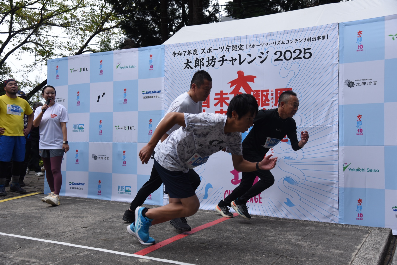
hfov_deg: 50.7
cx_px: 198
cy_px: 132
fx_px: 419
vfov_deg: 35.1
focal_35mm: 38
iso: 1250
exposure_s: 1/1250
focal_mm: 38
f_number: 5
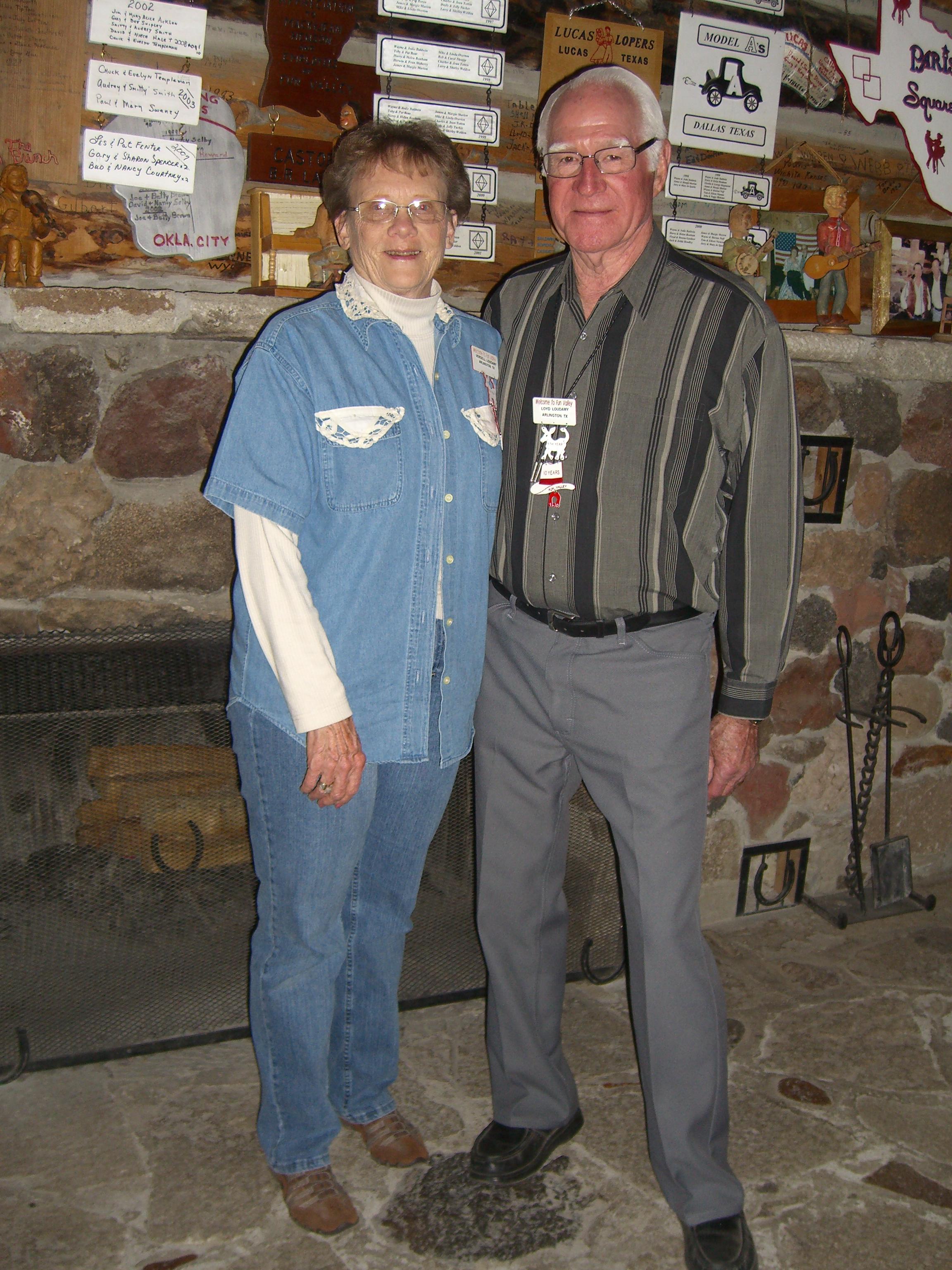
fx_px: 1393
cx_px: 476
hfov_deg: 37.7
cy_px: 635
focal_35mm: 38
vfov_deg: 49.0
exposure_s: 1/60
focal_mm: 7.9
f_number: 2.8
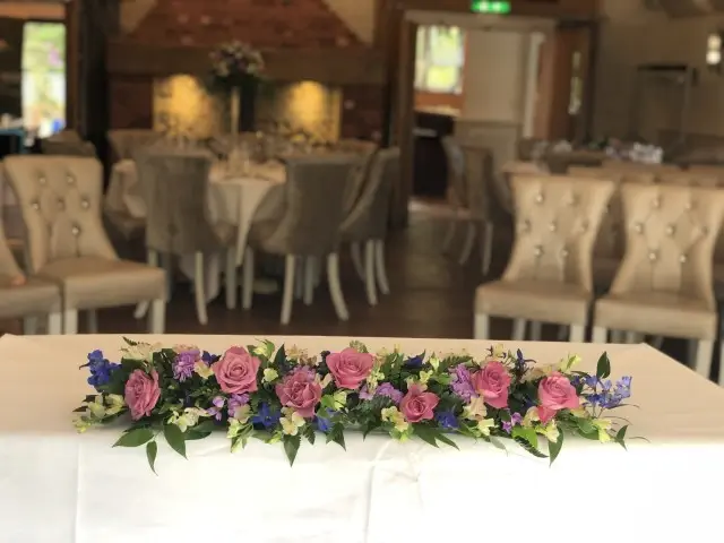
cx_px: 362
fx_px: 1088
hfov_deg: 36.8
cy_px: 272
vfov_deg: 28.0
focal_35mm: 52
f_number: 2.4
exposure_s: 1/50
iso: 25
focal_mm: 6
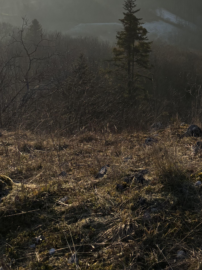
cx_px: 150
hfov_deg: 23.4
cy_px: -20
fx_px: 482
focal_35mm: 62
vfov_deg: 28.6
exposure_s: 1/5952
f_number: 1.6
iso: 50
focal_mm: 5.96
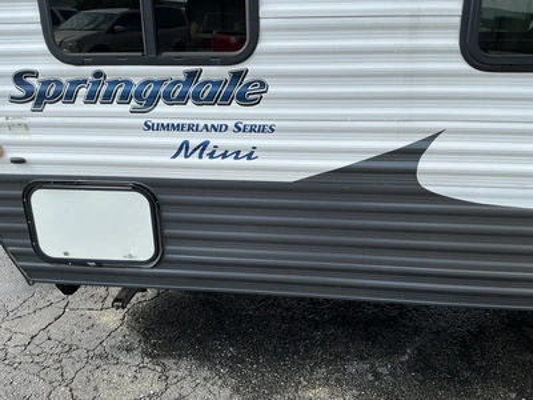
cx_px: 266
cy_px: 200
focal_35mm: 28
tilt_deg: -20.0
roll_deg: -3.8
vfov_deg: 49.7
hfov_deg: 63.4
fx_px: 431
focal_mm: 3
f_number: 1.8
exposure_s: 1/759
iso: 25
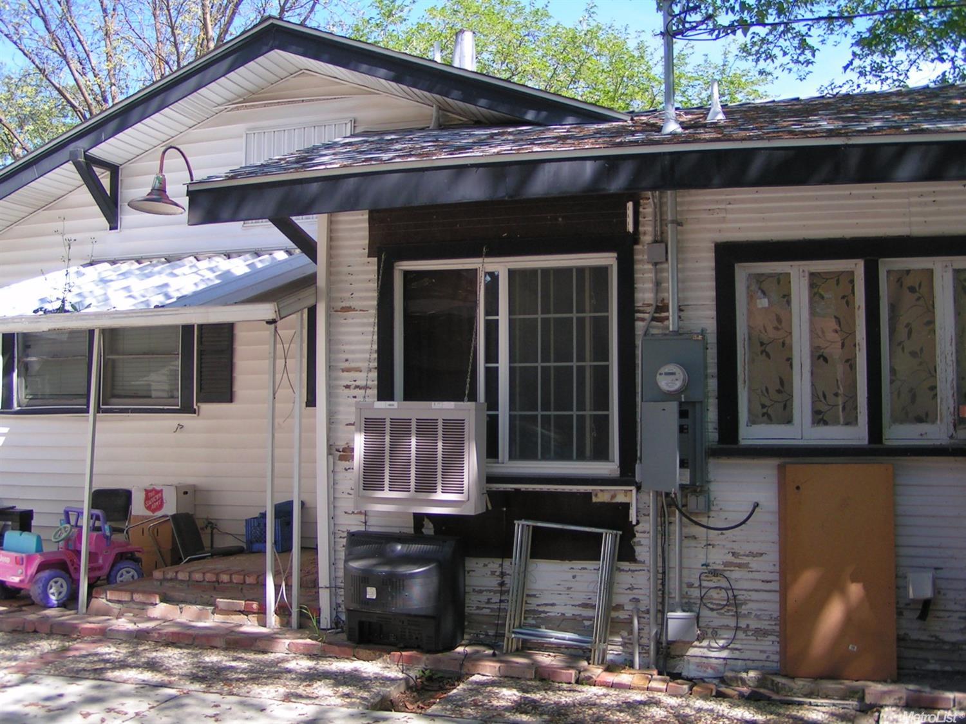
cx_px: 483
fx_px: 1060
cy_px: 362
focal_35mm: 38
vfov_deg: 37.7
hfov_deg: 49.0
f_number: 2.8
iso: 50
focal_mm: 5.8
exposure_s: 1/400
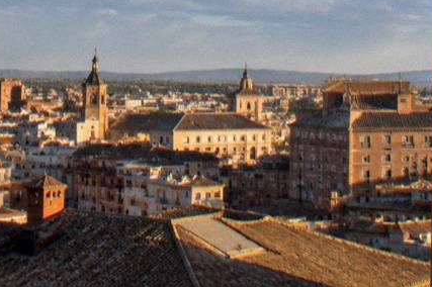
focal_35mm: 82
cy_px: 10
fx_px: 983
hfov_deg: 24.2
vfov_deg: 16.3
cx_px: 380
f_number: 10
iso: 500
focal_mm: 35
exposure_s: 1/200
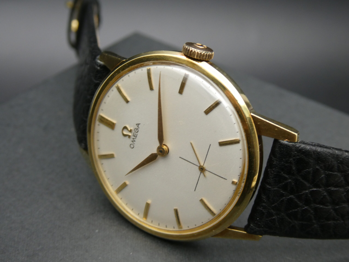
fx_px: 575
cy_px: 131
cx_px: 174
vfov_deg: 25.7
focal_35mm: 57
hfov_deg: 33.8
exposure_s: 1/80
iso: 200
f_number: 4.2
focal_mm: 10.3
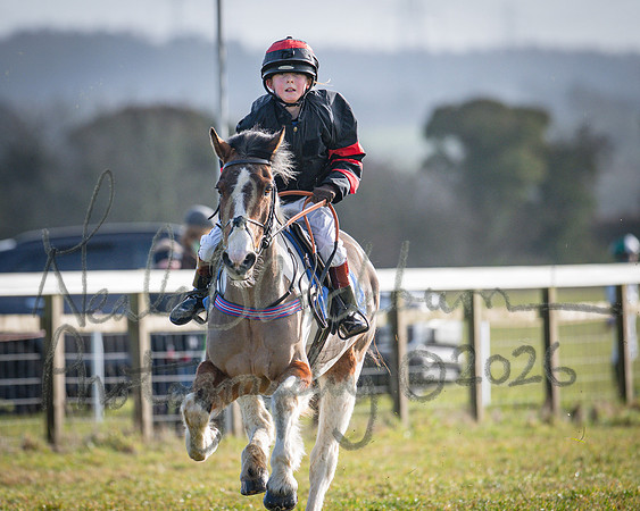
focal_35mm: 812
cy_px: 206
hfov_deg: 2.4
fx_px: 15371
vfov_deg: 1.9
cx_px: 196
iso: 400
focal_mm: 400
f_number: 4.5
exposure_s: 1/1250
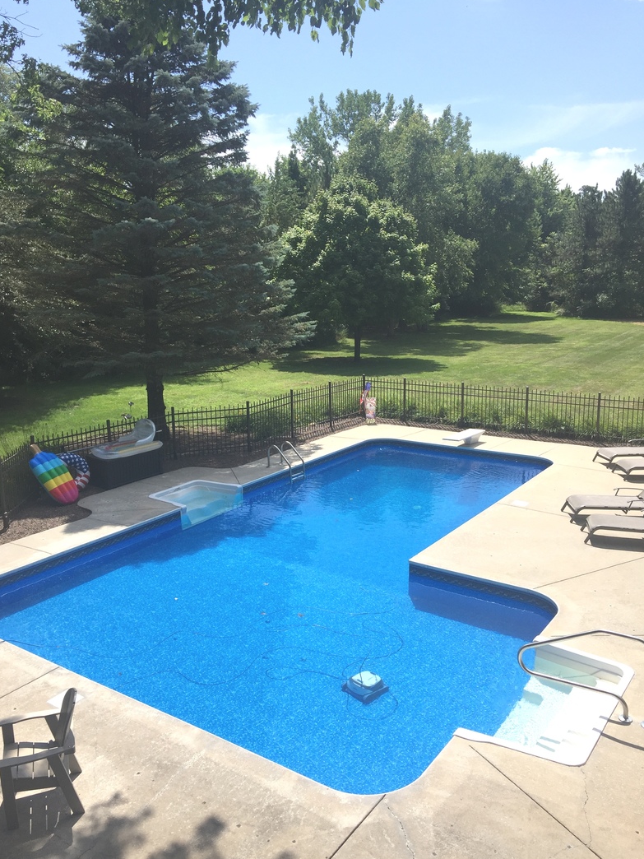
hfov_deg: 46.8
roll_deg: +1.2
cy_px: 442
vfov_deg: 60.0
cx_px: 313
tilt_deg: -12.0
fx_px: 744
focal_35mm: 30
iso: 32
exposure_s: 1/2083
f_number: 2.2
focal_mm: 4.15
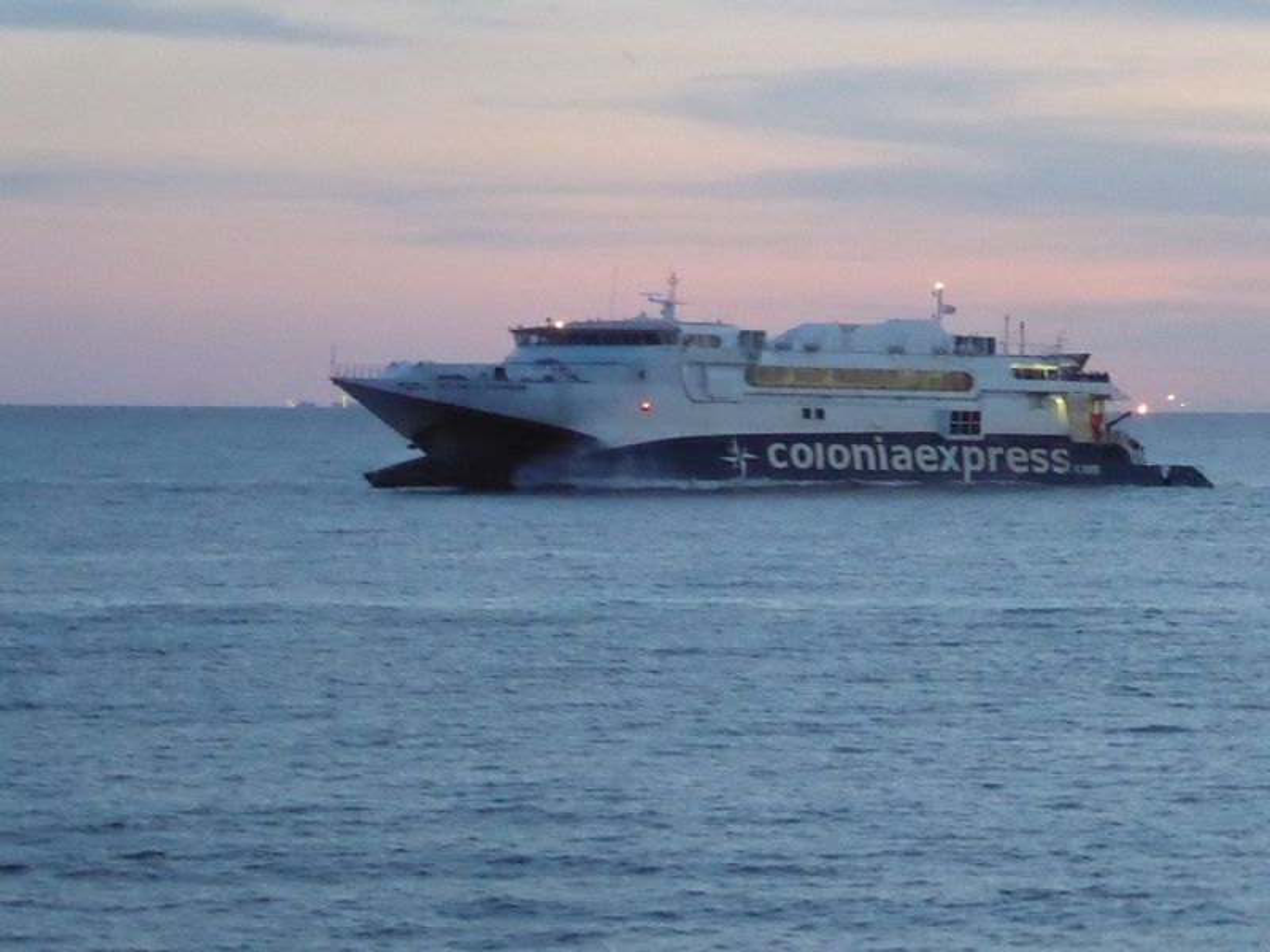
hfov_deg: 8.3
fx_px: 8732
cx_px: 635
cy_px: 476
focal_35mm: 238
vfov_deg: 6.2
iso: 3200
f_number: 5.6
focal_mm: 38.4
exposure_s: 1/20
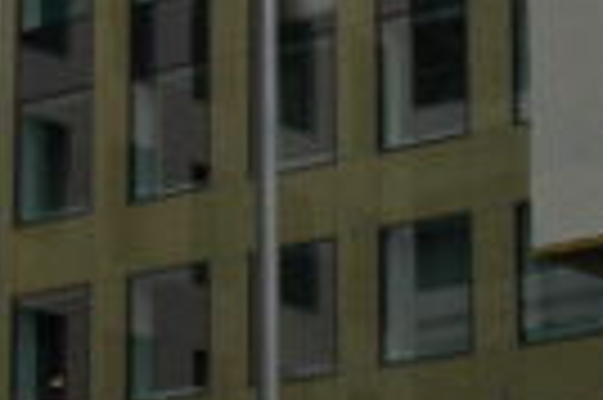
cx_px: 94
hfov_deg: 7.7
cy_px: -335
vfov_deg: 5.1
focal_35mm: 267
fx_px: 4465
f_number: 10
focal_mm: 31
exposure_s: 1/250
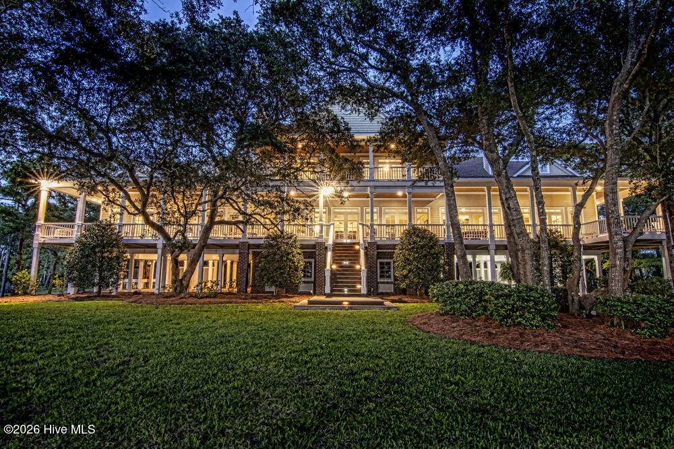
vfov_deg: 67.4
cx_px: 337
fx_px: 337
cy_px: 224
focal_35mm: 18
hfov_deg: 90.0
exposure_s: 15
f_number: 22
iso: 400
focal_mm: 12
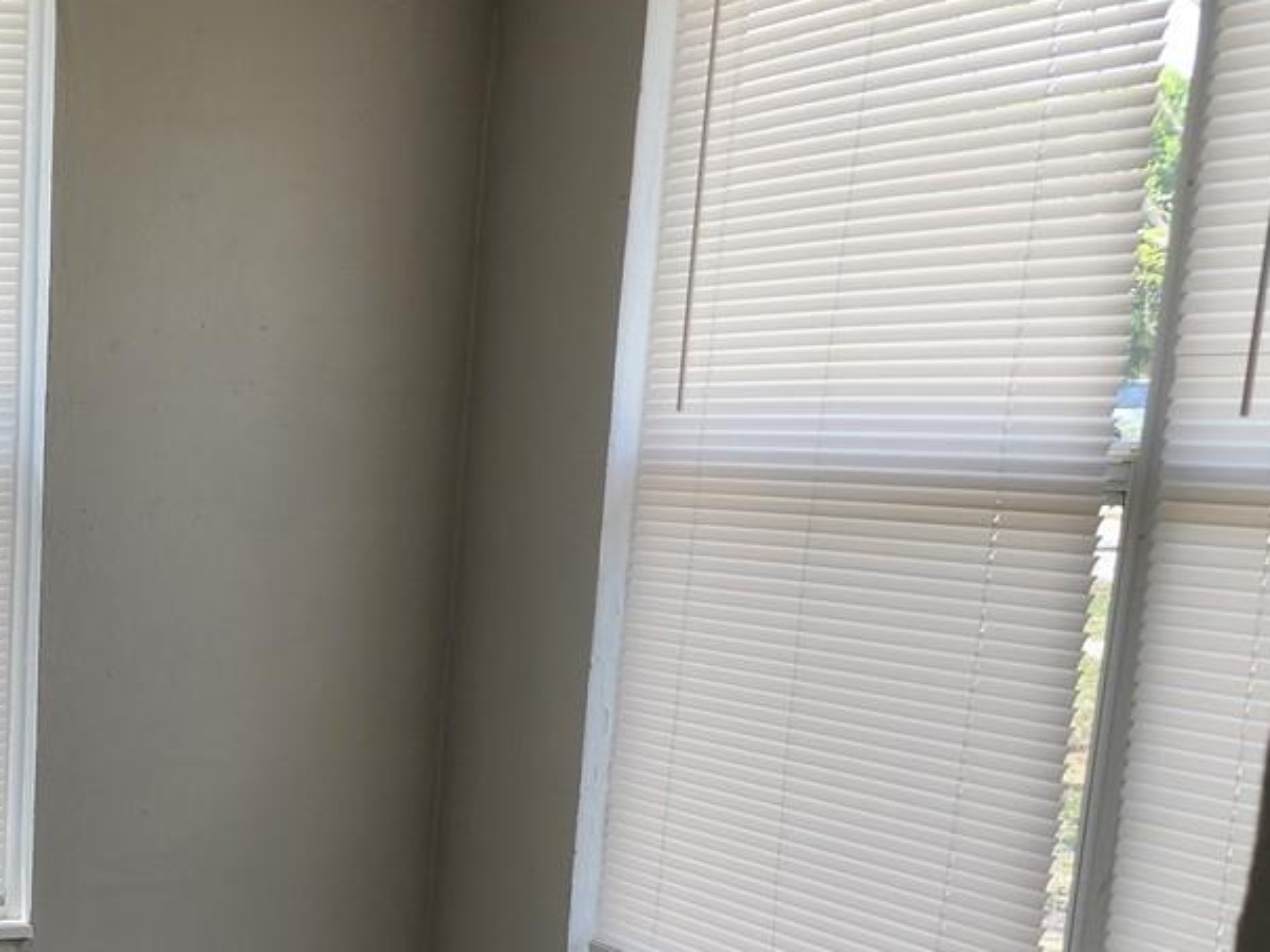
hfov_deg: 27.8
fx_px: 2238
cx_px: -251
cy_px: 1003
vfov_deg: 22.8
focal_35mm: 61
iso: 20
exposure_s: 1/180
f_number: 1.8
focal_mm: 6.4
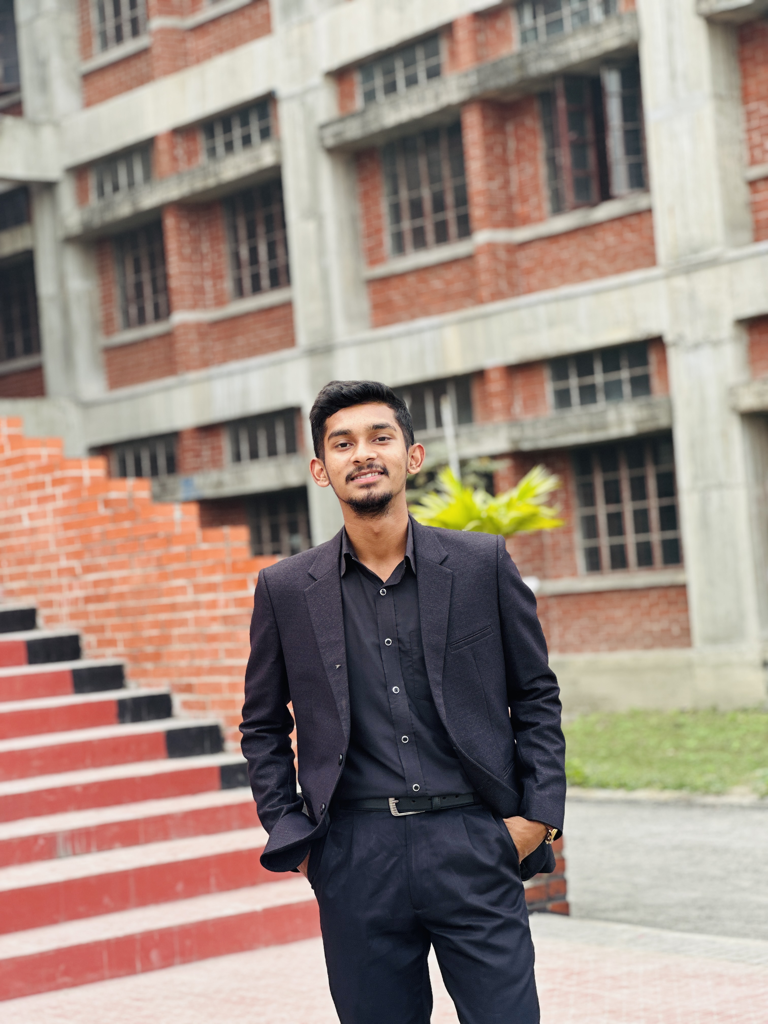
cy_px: 512
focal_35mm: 77
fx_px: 2278
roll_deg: +3.4
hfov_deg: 19.1
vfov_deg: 25.3
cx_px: 384
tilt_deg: +4.2
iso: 25
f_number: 2.8
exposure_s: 1/121
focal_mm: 9
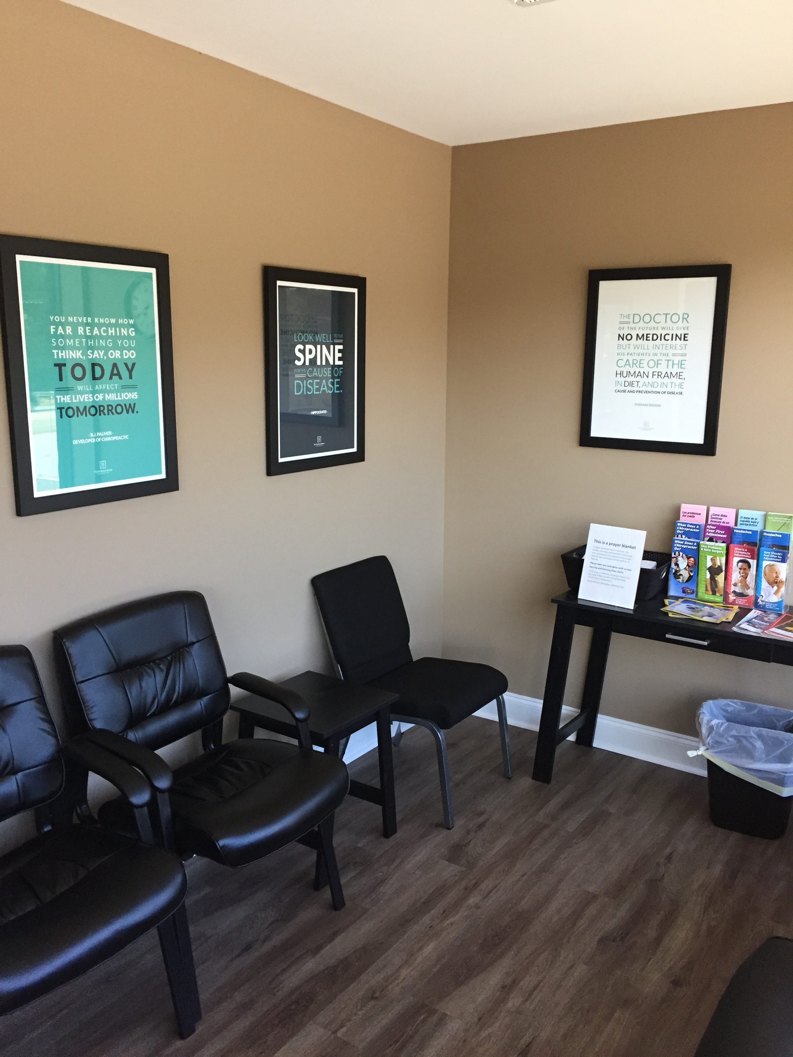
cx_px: 396
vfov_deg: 61.7
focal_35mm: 29
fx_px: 886
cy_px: 528
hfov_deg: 48.2
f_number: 2.2
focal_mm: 4.15
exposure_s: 1/30
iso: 125
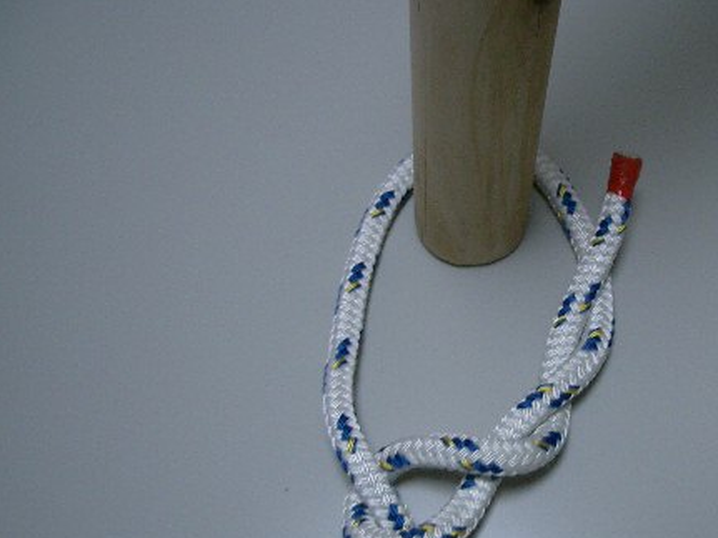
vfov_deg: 27.9
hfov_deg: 36.5
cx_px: 478
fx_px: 1078
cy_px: 345
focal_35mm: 52
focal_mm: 5.8
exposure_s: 1/60
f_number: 2.6
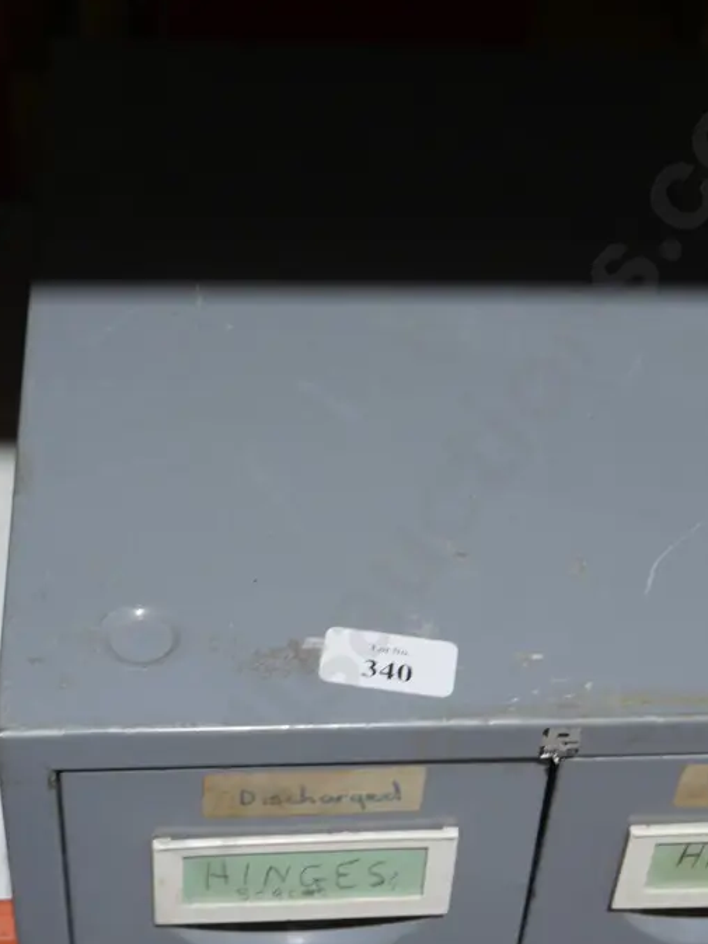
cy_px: 554
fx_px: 1908
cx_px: 414
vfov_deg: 27.7
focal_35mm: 70
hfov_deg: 21.0
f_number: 5.1
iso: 640
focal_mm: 23
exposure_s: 1/60
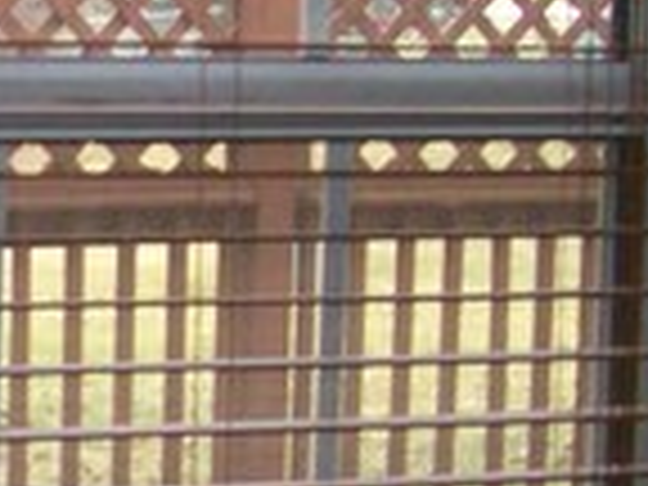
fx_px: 2995
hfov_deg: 11.3
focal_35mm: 160
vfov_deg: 9.3
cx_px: -580
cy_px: 212
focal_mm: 6
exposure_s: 1/114
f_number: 2.7
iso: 200
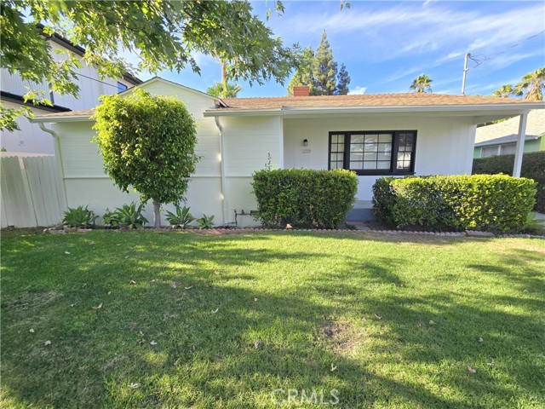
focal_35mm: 13
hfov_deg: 106.2
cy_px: 204
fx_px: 205
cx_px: 272
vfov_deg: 89.9
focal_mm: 2.2
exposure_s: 1/565
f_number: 2.2
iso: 50
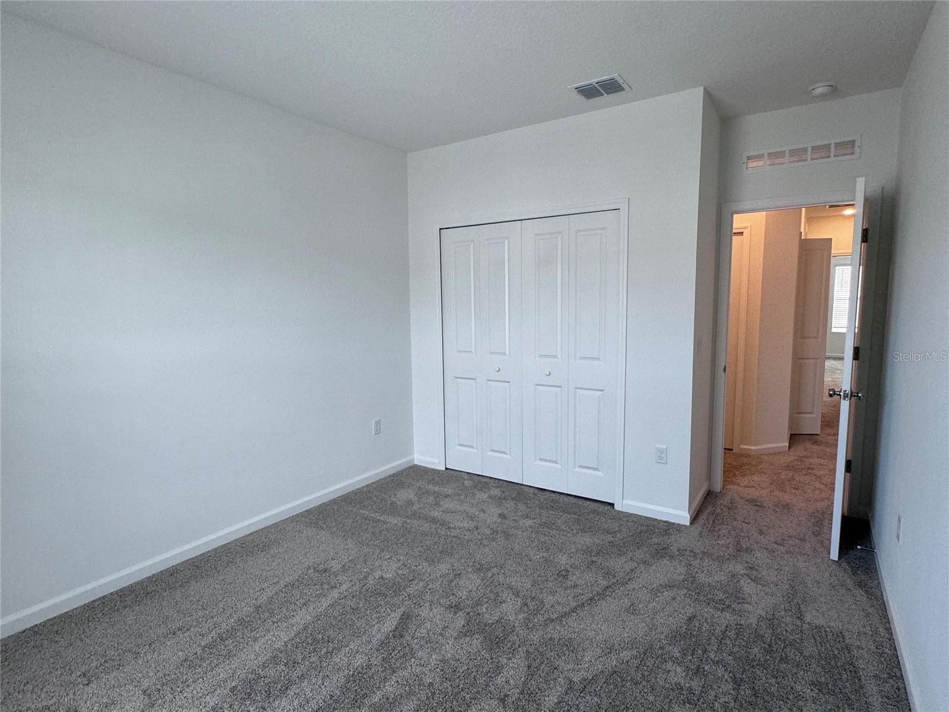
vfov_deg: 85.7
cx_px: 474
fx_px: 384
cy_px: 356
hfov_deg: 102.1
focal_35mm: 14
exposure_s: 1/120
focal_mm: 2.22
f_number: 2.2
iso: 125
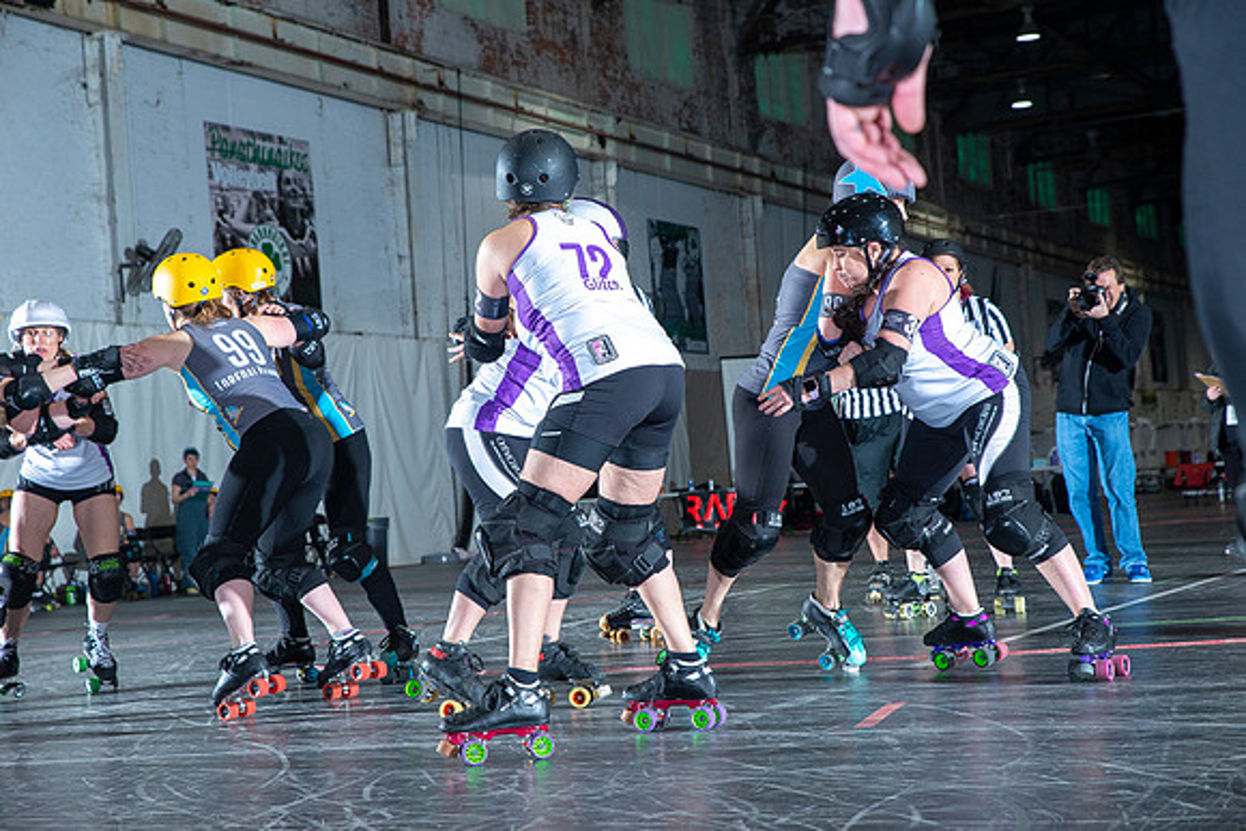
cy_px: 416
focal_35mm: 70
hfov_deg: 28.8
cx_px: 623
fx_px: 2423
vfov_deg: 19.5
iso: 800
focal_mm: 70
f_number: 8
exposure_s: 1/160
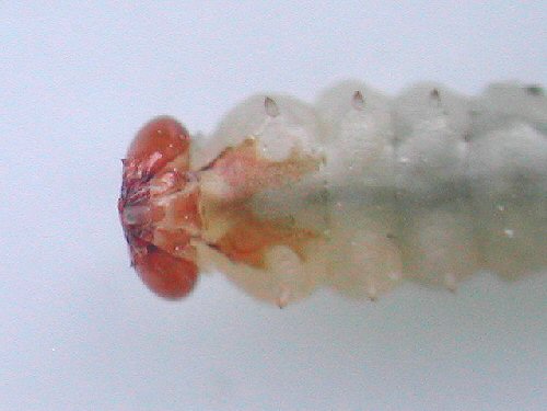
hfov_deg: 49.0
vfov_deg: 37.7
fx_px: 600
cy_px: 206
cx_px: 274
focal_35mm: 38
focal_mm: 8
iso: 100
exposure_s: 1/26.8
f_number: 2.8
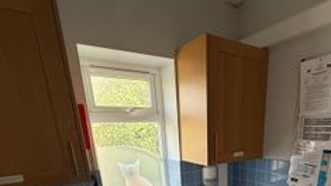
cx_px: 213
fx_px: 228
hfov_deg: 70.4
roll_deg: +1.9
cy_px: 204
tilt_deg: -19.6
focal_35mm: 26
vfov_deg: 37.2
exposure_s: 1/99
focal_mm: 2.22
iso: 250
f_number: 2.2
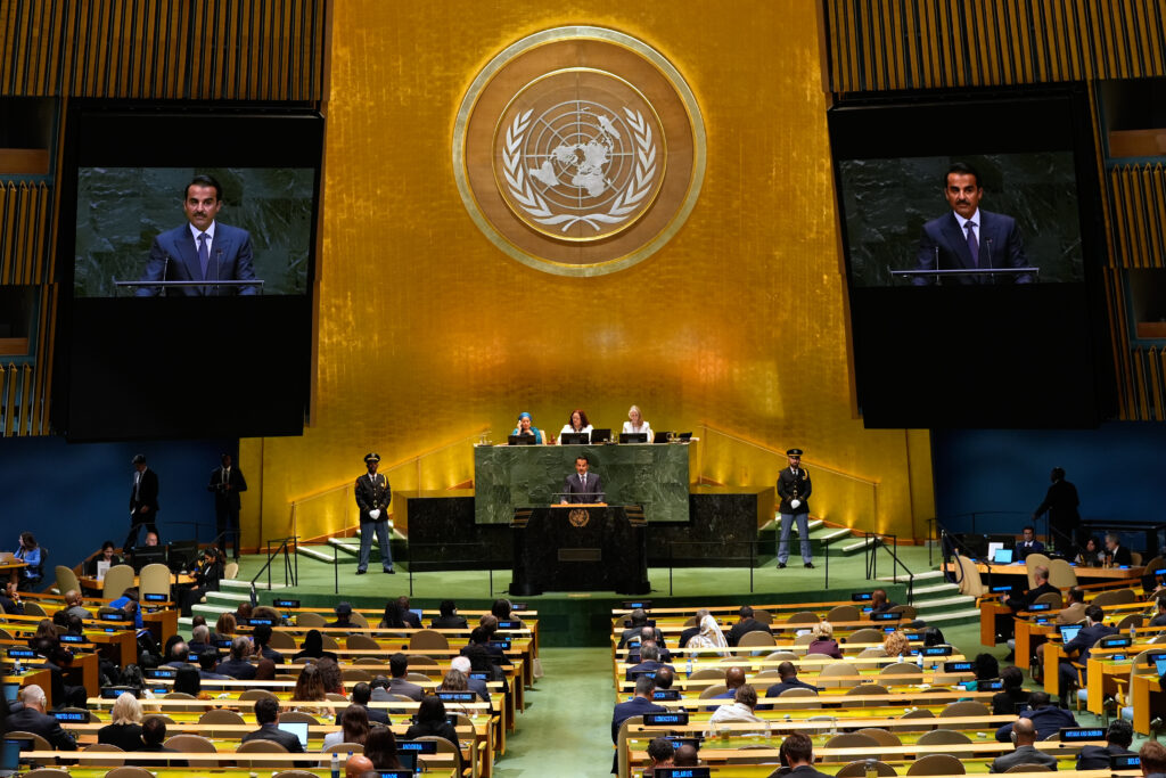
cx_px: 583
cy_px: 389
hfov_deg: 26.0
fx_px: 2527
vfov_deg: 17.5
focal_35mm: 78
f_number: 4.5
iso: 1600
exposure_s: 1/100
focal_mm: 78
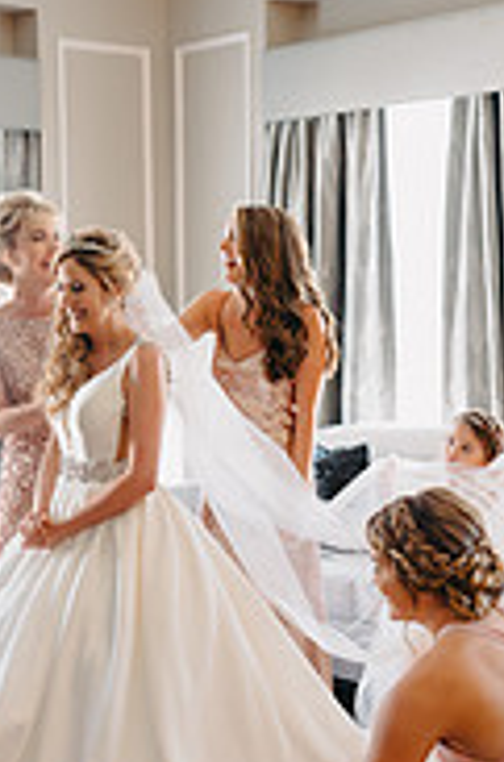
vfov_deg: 29.3
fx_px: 1457
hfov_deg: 19.6
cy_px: 429
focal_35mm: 69
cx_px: 169
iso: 1000
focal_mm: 28
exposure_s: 1/100
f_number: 2.8
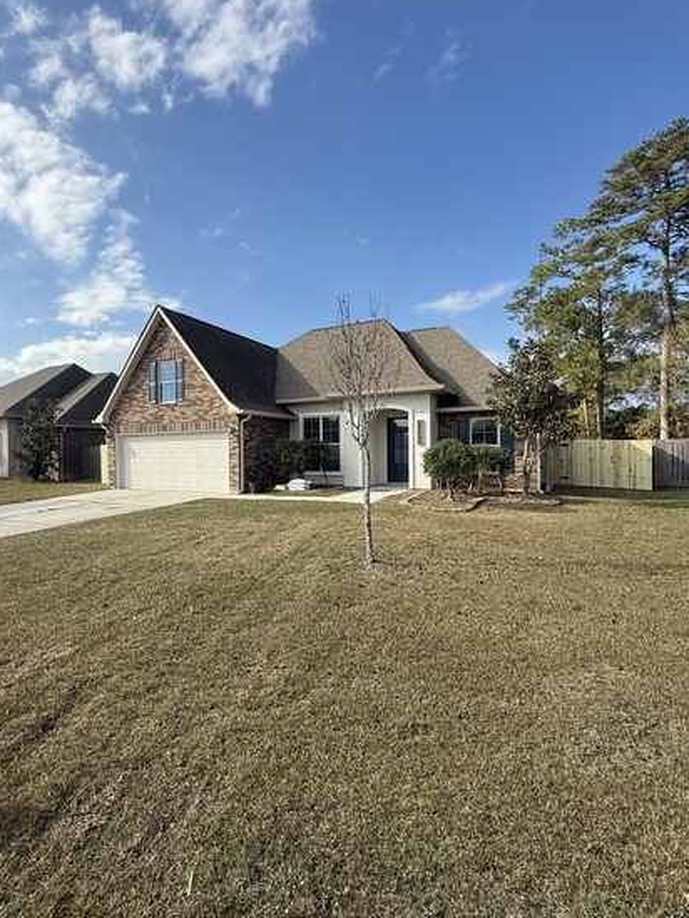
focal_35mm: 17
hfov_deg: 74.5
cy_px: 459
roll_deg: +0.2
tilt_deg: +0.1
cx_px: 306
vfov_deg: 91.0
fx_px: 451
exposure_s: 1/1312
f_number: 2.2
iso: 50
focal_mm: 2.22
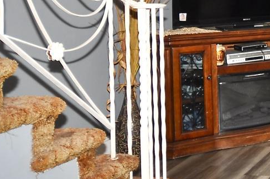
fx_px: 472
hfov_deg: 24.6
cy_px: 4
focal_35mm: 63
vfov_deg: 20.9
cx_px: 408
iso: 100
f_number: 4
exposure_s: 1/60
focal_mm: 10
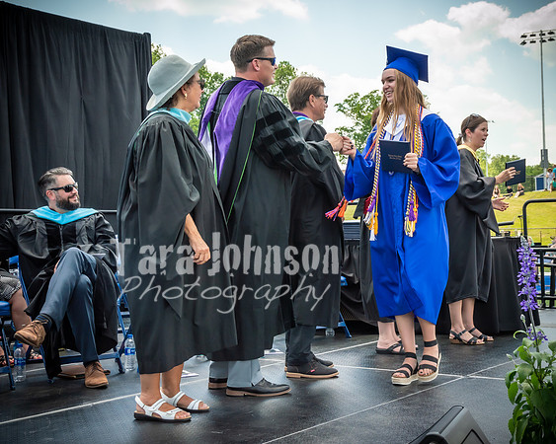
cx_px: 318
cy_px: 195
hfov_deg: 34.4
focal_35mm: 55
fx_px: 897
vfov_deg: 27.8
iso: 200
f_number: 7.1
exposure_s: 1/320
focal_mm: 27
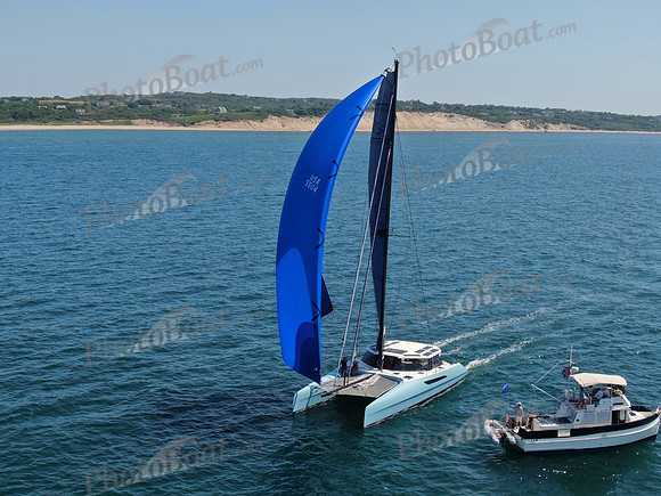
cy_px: 248
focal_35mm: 48
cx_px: 330
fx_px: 917
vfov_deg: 30.3
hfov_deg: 39.7
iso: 100
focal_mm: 8.6
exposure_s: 1/1000
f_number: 3.8
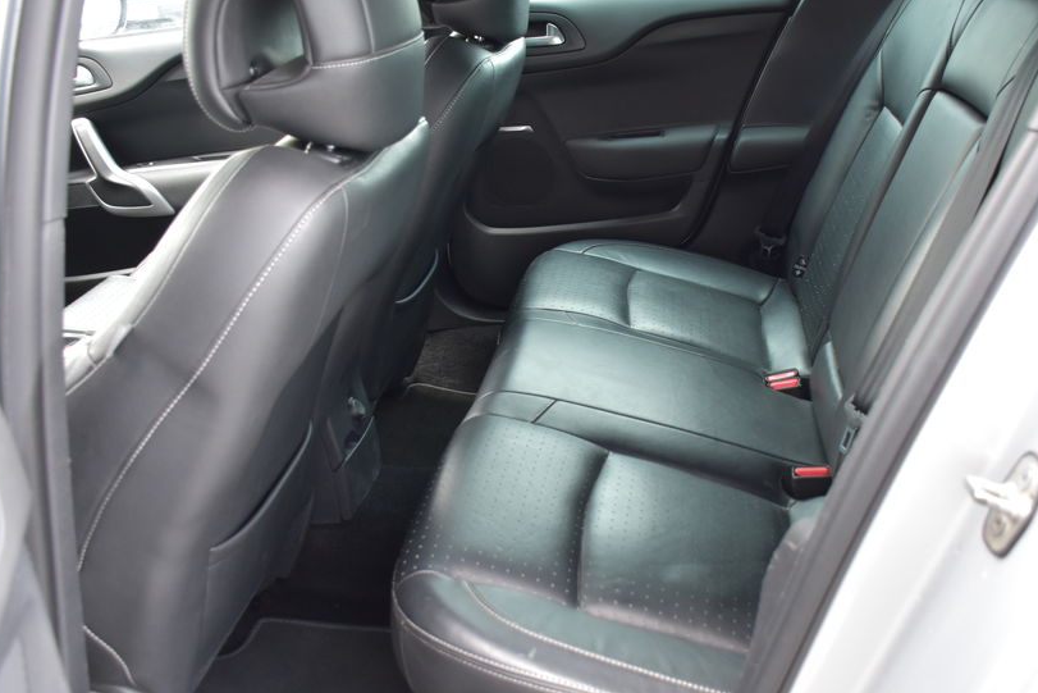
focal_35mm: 37
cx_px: 603
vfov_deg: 36.0
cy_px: 343
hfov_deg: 51.7
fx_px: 1067
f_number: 4
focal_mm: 20
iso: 720
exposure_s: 1/60
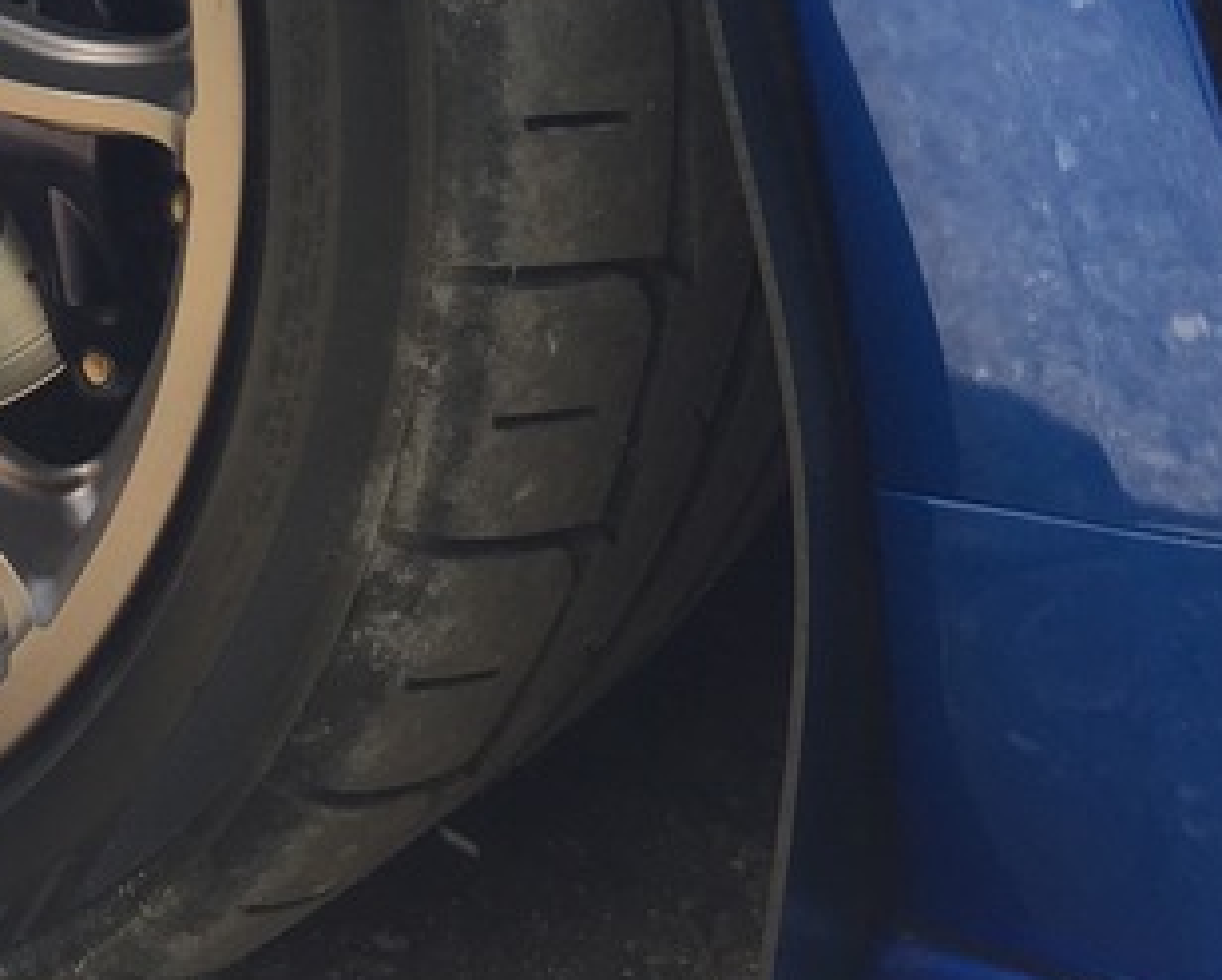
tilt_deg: -10.5
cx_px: 262
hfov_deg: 20.2
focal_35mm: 94
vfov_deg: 15.3
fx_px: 3403
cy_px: -425
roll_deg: -1.0
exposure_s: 1/359
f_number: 2.2
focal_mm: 4.15
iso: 32
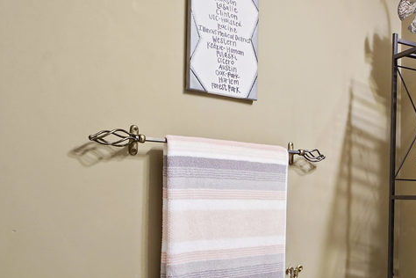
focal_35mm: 41
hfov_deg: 39.9
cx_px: 442
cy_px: 179
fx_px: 474
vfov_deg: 32.4
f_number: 13
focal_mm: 12
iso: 500
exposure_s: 3.2
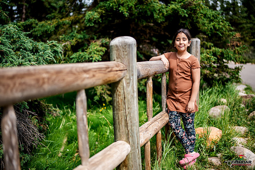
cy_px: 85
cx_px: 128
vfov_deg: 37.9
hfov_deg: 54.4
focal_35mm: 35
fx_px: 248
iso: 200
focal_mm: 35
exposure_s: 1/6400
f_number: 1.2
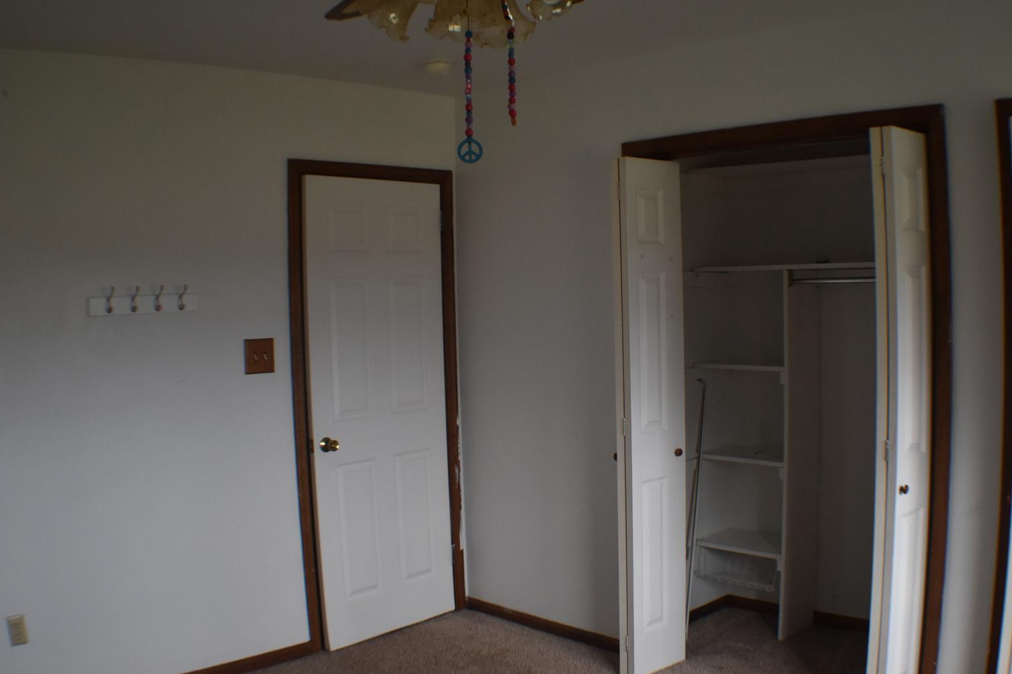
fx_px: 1377
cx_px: 568
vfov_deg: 27.5
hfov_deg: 40.3
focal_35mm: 49
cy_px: 331
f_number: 3.8
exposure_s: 1/250
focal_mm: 24
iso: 800
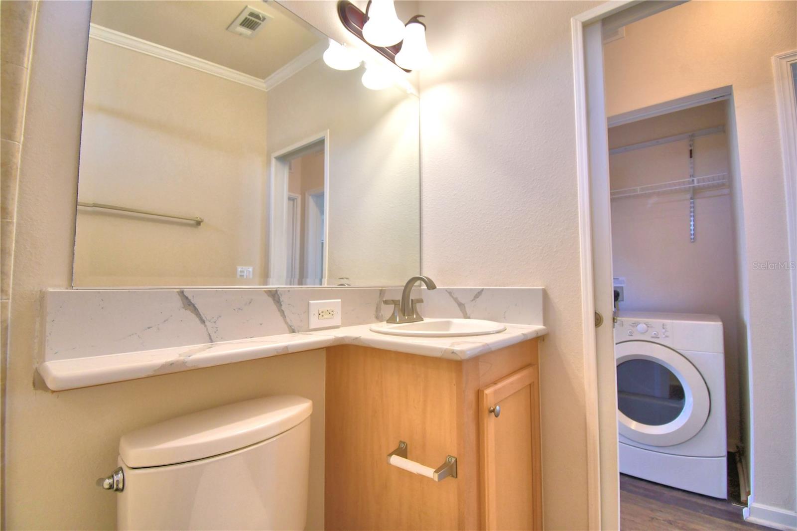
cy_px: 266
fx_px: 332
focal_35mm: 15
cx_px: 398
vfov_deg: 77.3
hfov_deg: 100.4
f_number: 4.5
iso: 400
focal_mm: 10
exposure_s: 1/80
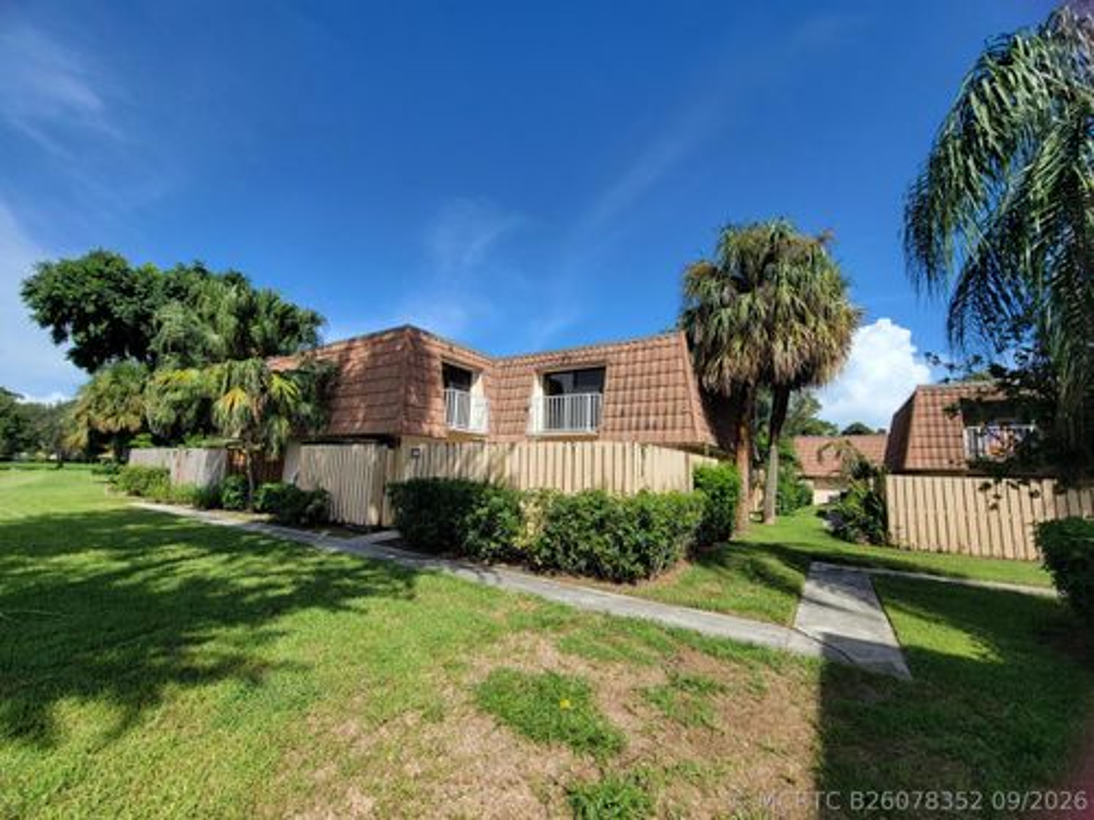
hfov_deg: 106.2
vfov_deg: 89.9
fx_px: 411
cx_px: 547
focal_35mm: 13
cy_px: 410
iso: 50
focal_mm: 2.2
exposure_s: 1/1384
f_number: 2.2
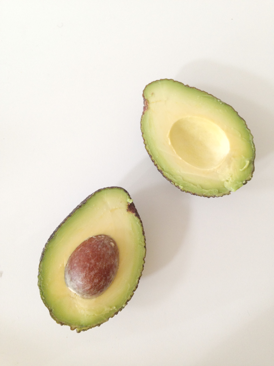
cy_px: 183
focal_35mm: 33
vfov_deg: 55.4
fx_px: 348
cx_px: 137
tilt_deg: -86.3
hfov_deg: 42.9
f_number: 2.4
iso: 125
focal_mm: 4.12
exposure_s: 1/20
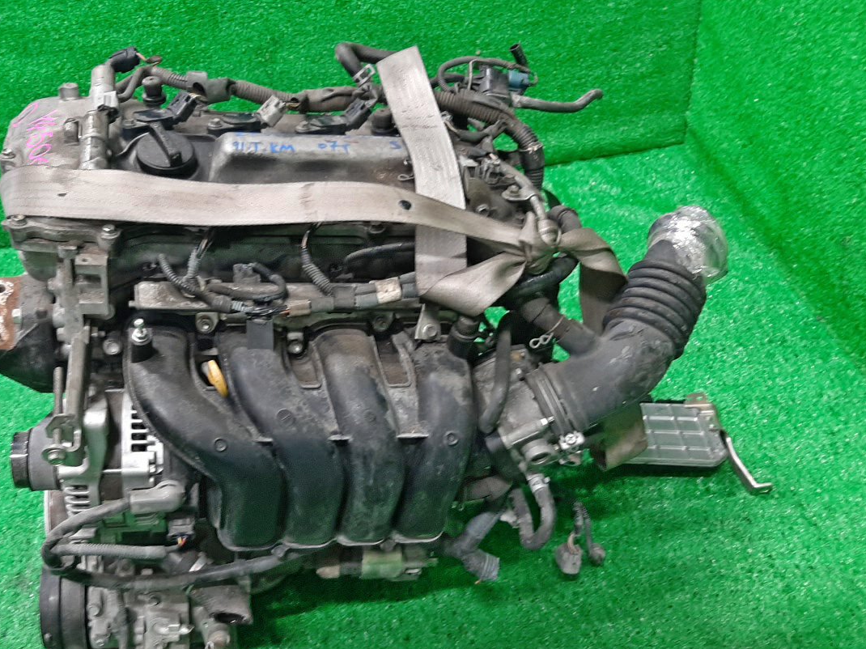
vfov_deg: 40.5
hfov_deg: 52.1
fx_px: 875
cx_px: 325
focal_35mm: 35
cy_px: 397
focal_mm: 3.93
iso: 171
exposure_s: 1/50
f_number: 1.7
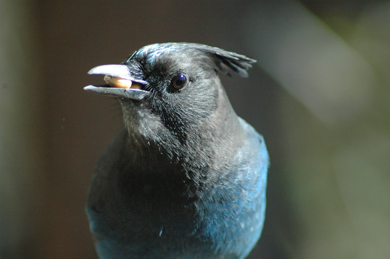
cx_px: 195
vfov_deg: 3.0
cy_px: 130
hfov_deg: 4.6
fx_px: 4871
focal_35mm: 450
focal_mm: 300
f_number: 5.6
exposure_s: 1/1000
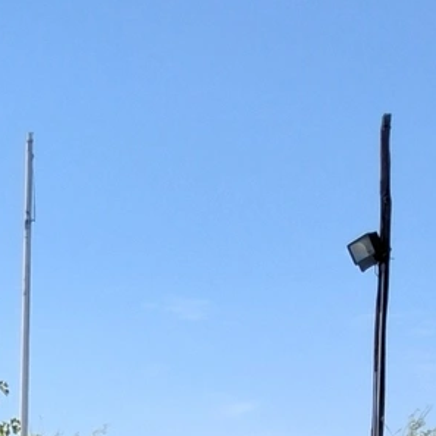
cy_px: 1160
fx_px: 2123
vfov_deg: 9.8
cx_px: 23
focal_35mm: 149
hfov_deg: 11.6
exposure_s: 1/1414
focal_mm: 3.08
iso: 50
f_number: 2
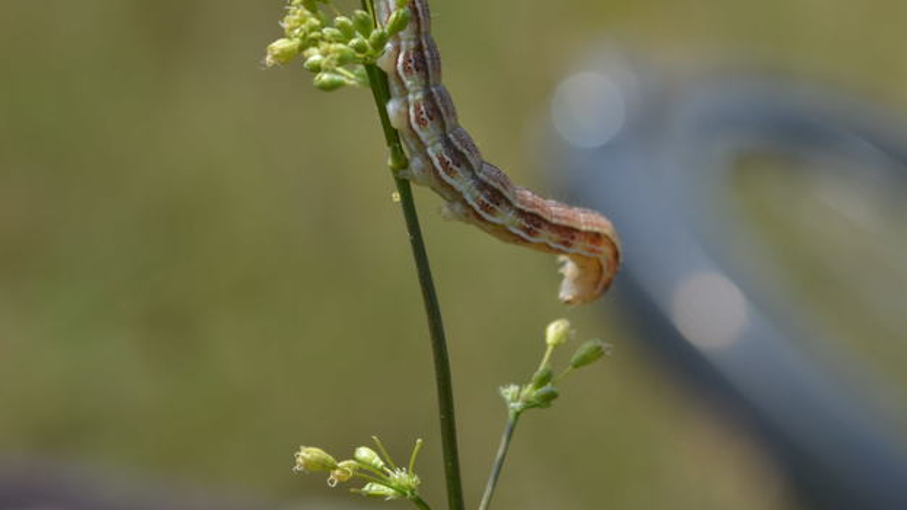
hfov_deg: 16.0
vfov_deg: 9.0
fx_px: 3217
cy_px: 105
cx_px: 399
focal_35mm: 134
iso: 100
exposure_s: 1/250
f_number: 8
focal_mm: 55
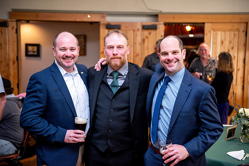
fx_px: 346
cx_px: 124
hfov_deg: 39.6
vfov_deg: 27.0
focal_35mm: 50
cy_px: 83
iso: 2000
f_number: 2.8
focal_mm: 50
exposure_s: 1/160
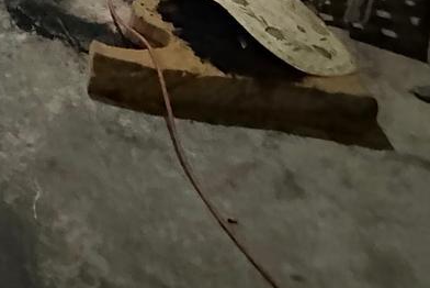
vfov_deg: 14.6
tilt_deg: -14.0
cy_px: -301
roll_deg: +0.3
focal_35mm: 76
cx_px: -237
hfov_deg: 21.7
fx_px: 908
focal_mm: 2.22
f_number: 2.2
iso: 1600
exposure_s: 1/30
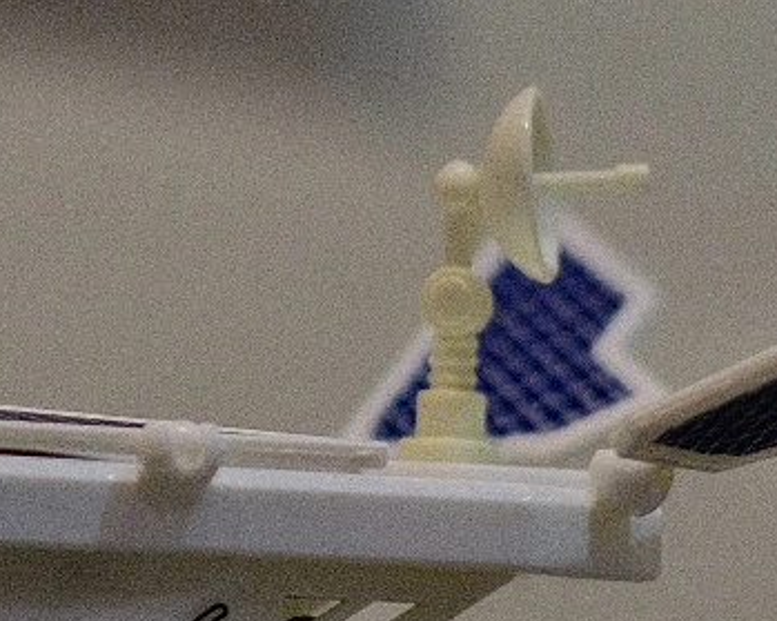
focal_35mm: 253
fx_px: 5816
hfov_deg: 7.6
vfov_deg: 6.1
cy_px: 136
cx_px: -203
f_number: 2
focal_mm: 35
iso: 1250
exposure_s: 1/60
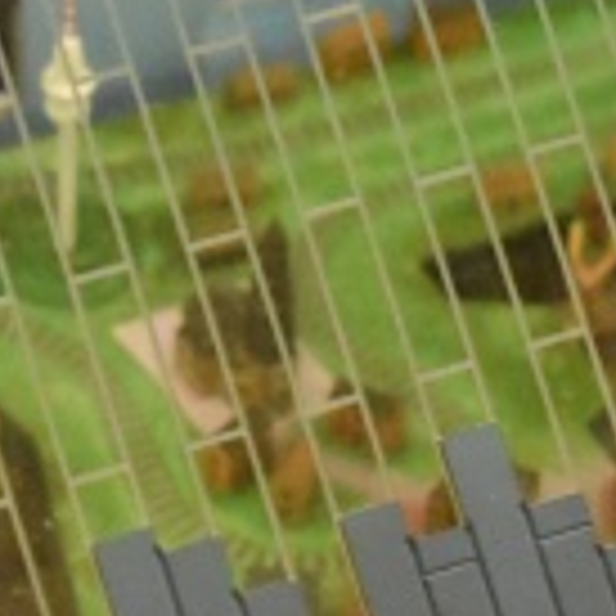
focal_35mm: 321
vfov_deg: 5.4
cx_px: 576
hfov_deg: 5.4
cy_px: 36
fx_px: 6463
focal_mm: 46
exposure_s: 1/60
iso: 6400
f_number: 5.3
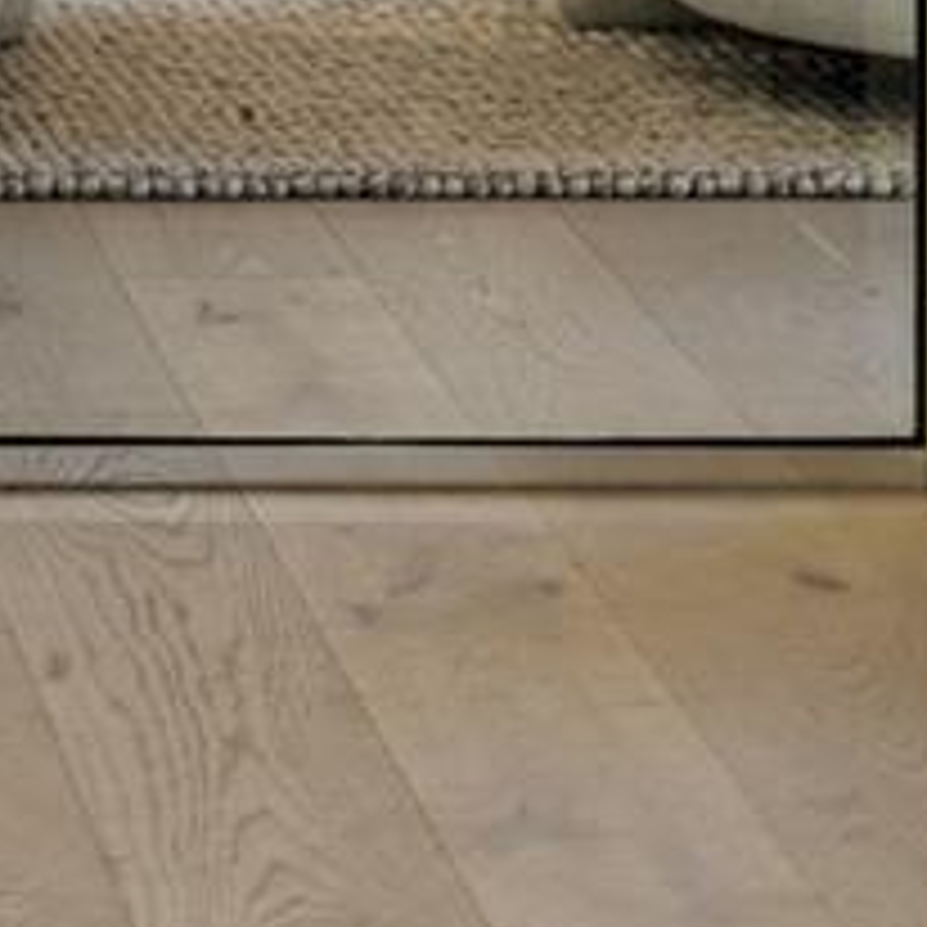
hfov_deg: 6.9
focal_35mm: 248
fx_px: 7514
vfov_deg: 6.6
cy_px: -1490
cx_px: -806
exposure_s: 1/160
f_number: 1.8
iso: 200
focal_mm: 50
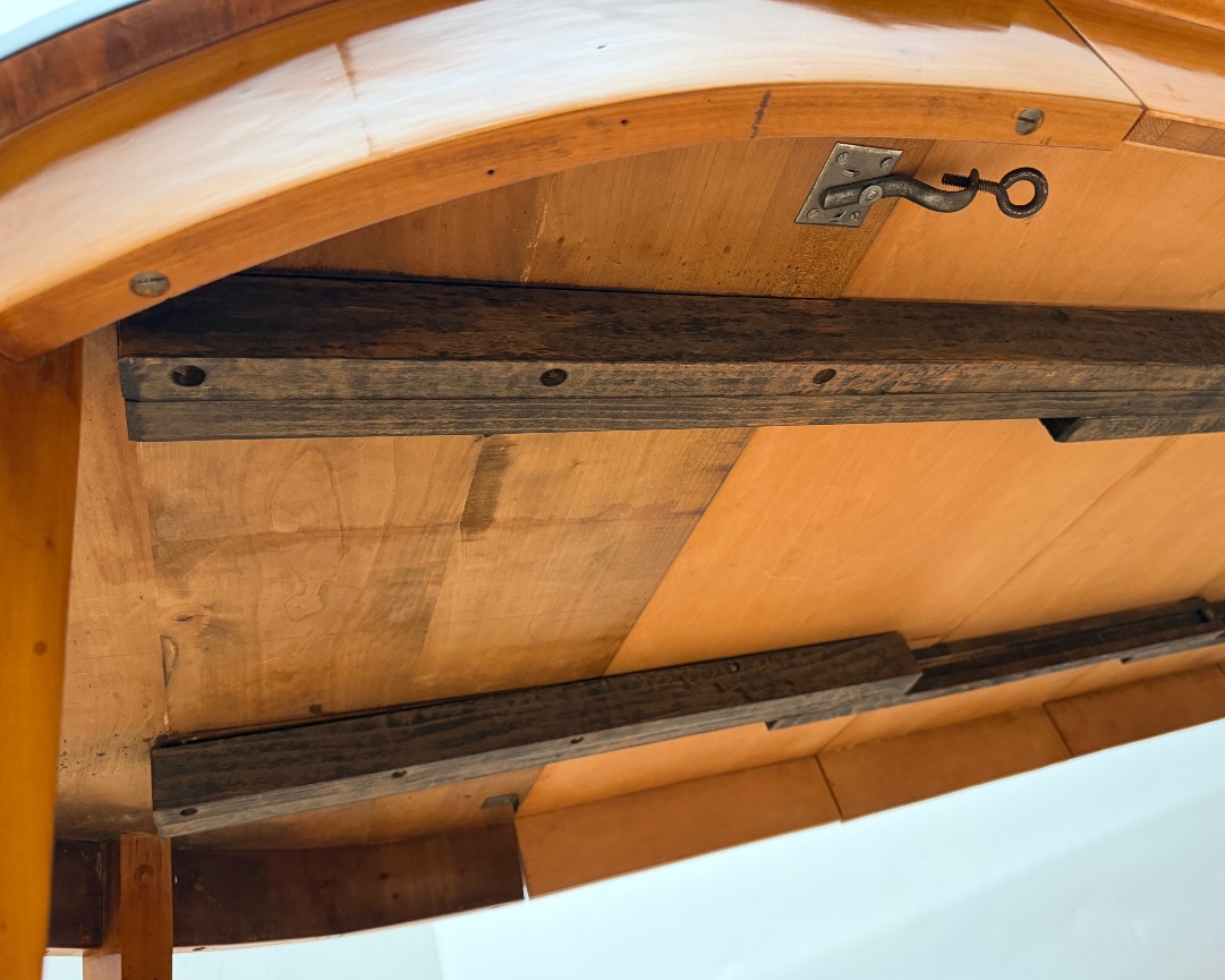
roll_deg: +21.3
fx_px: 943
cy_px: 504
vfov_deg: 54.9
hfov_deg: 66.0
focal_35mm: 26
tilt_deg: +30.0
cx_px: 648
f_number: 1.78
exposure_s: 1/60
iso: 500
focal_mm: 6.76
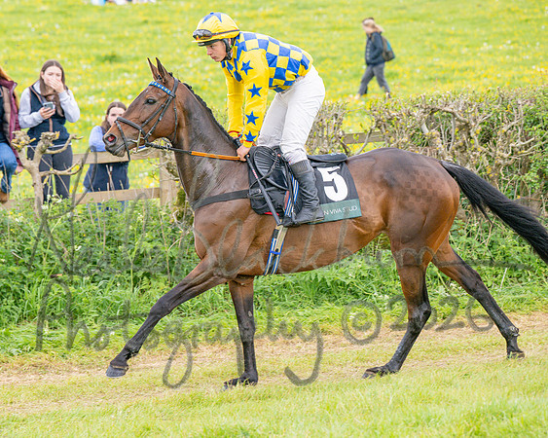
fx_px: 2658
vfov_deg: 9.4
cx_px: 226
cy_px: 197
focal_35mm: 164
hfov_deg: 11.8
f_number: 4
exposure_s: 1/800
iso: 400
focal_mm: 120
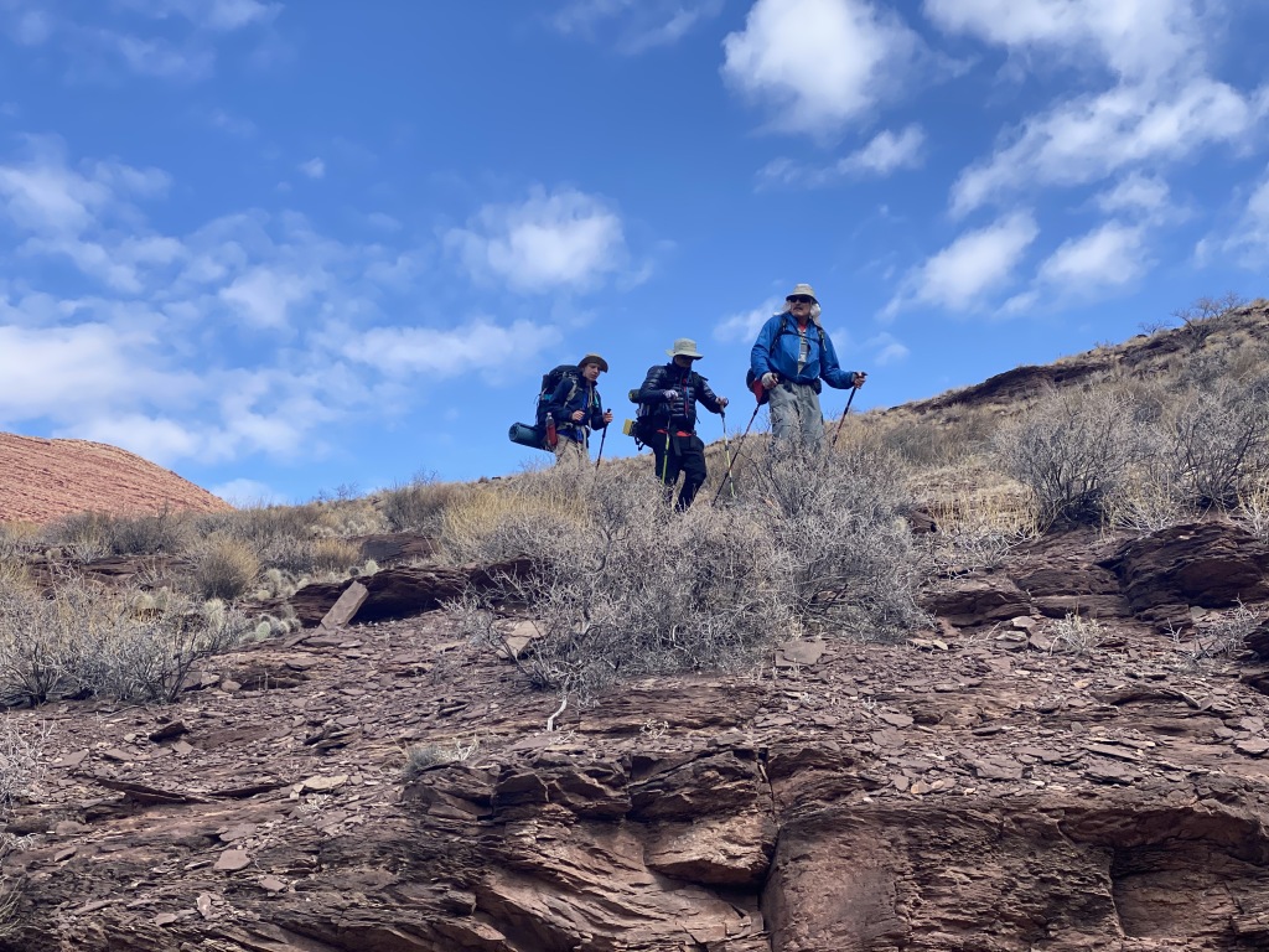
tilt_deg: +15.2
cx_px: 634
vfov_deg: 28.0
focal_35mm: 52
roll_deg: -1.9
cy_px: 476
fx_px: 1906
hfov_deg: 36.8
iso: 20
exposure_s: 1/1170
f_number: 2
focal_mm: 6
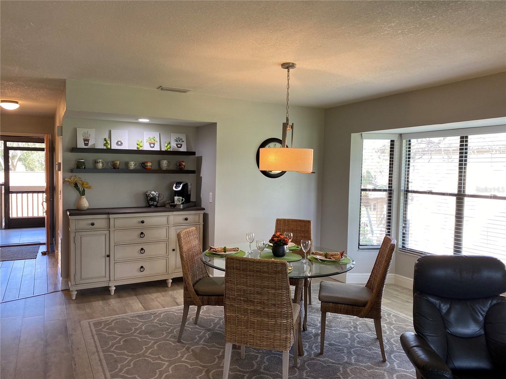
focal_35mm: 26
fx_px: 380
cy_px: 190
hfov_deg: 67.3
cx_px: 253
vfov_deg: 53.1
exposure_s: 1/120
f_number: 1.8
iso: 100
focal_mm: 4.25
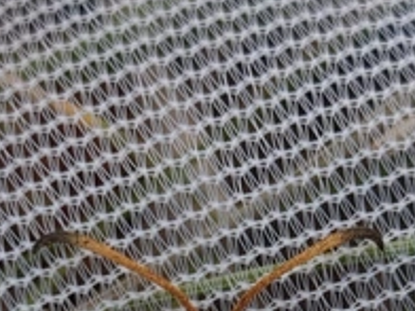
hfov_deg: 23.0
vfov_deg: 15.8
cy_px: 479
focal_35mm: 85
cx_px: 222
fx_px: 1019
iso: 50
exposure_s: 1/370
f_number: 1.8
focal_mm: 5.4
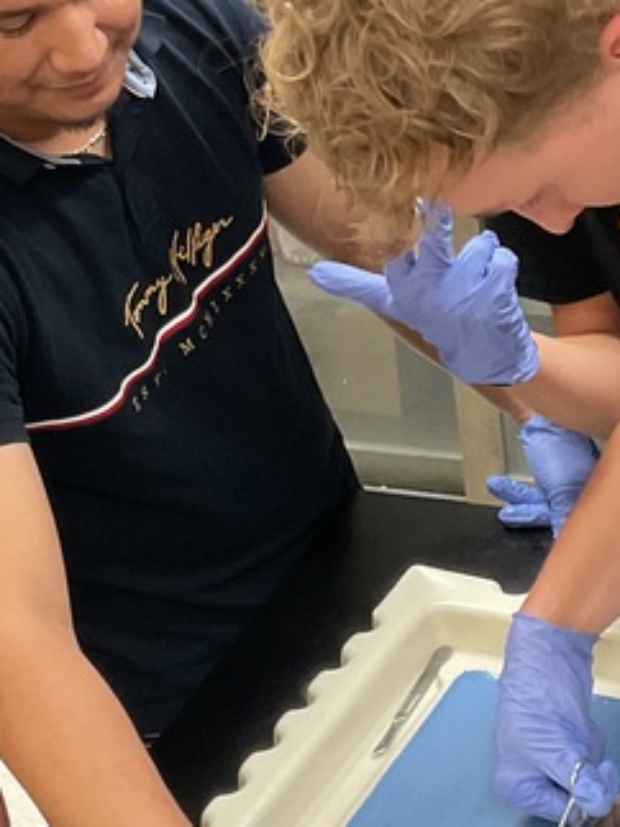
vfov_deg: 21.1
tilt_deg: -19.5
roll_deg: +8.1
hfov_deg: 16.0
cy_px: 192
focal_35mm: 92
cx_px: 282
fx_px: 2199
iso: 200
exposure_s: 1/60
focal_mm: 3
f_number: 1.8
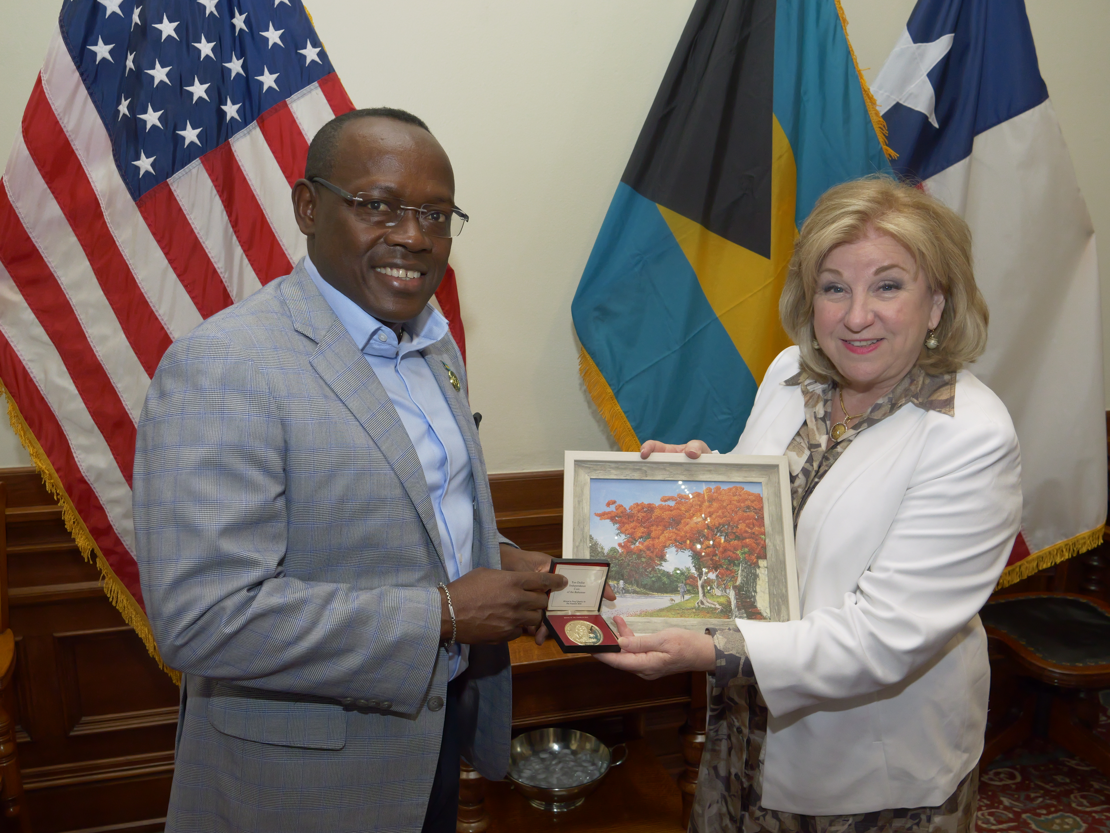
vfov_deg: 46.8
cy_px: 416
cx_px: 555
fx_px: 962
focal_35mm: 30
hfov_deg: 59.9
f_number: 4.5
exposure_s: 1/200
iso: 2000
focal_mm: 15
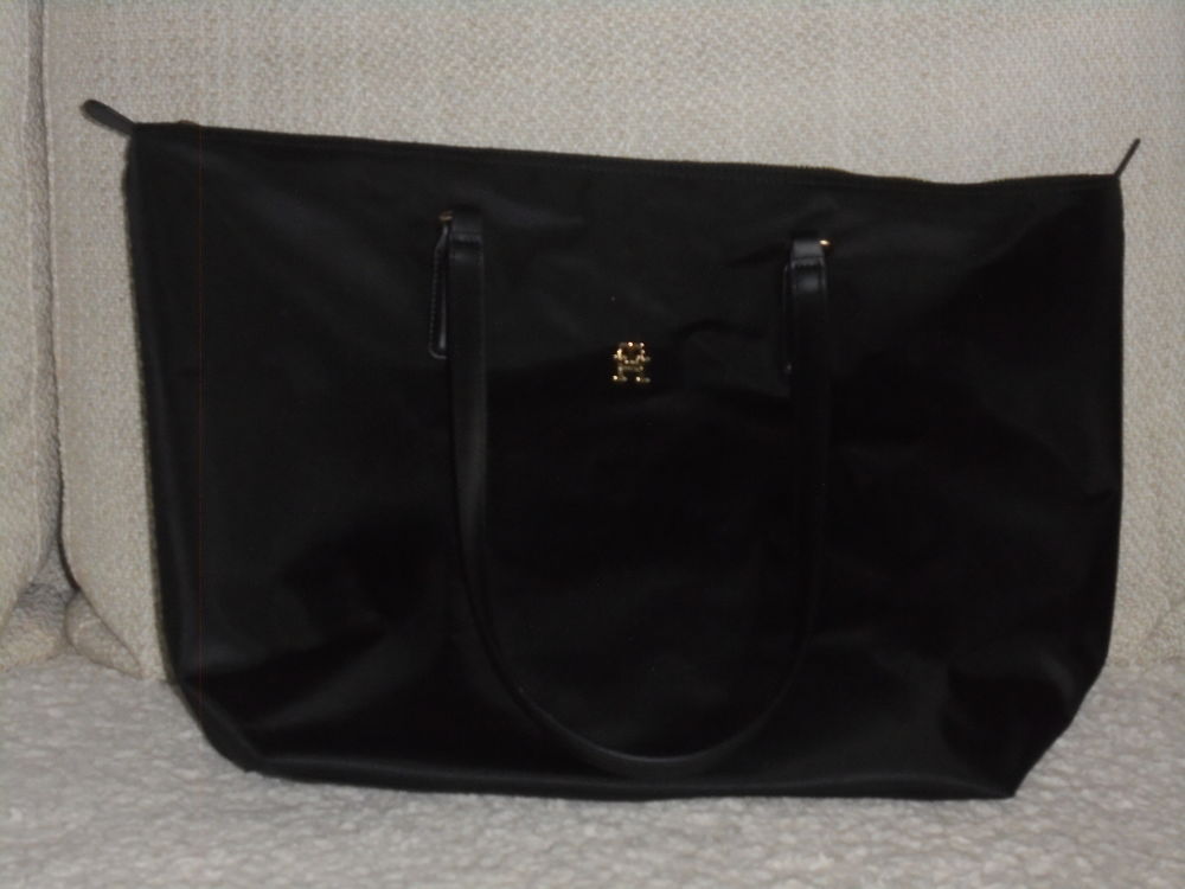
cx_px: 592
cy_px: 444
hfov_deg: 23.6
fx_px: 2841
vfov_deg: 17.8
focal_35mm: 83
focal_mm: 14.9
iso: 400
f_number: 6.7
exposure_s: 1/60
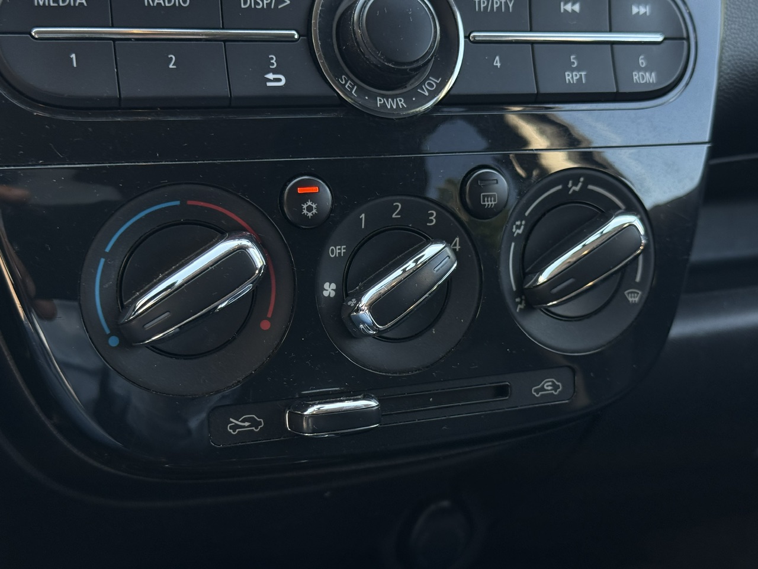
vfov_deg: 30.3
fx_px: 1051
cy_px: 284
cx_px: 379
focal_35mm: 48
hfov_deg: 39.7
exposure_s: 1/242
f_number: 1.78
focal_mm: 6.76
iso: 100
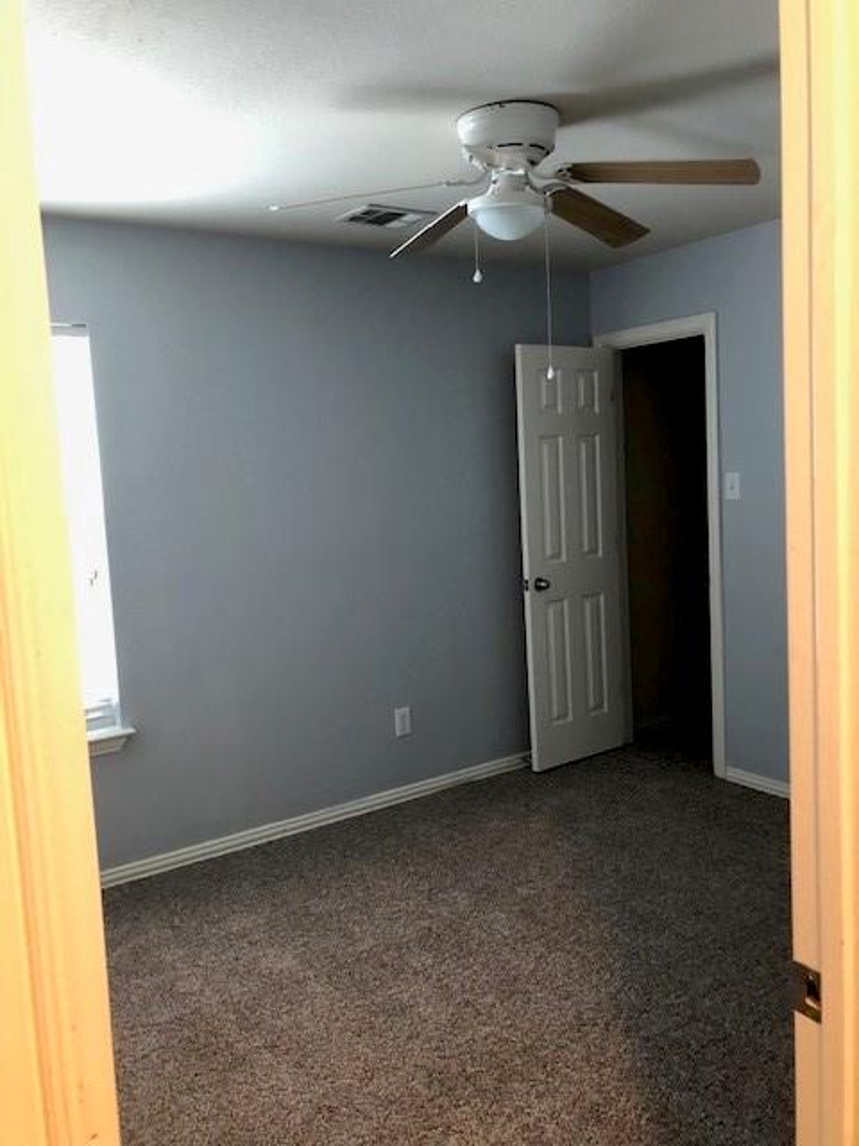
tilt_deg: -4.6
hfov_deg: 49.7
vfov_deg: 63.4
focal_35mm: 28
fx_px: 926
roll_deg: +2.7
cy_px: 573
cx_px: 430
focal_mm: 3.99
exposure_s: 1/15
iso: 64
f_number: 1.8
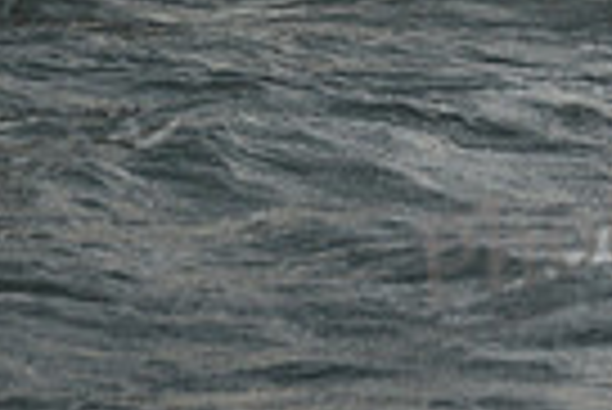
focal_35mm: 298
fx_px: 5071
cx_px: 184
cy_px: -435
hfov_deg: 6.9
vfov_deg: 4.6
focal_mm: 70
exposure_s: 1/640
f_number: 4.5
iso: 250
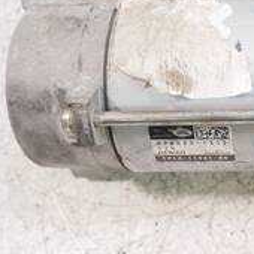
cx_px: 297
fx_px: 581
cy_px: 69
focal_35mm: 70
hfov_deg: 22.8
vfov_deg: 24.4
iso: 1250
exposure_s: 1/60
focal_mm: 14
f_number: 3.7
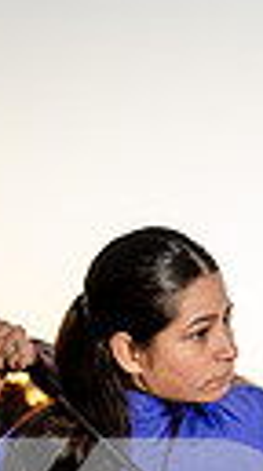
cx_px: 26
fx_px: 1646
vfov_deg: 14.6
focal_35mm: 132
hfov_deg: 9.1
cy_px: 811
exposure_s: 1/250
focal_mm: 36
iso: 640
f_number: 4
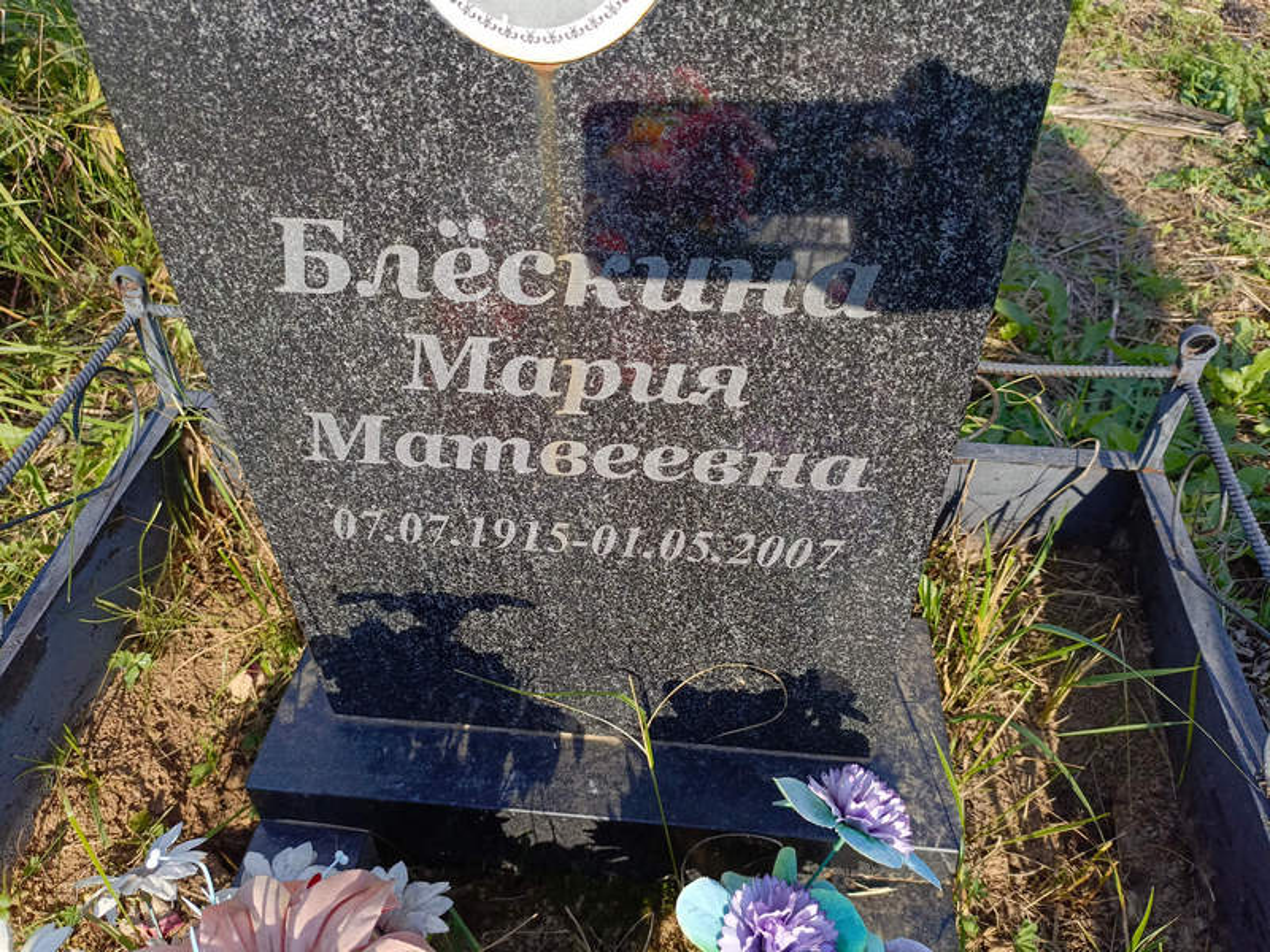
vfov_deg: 54.9
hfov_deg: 69.4
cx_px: 635
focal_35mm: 25
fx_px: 917
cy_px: 476
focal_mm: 4.76
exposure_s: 1/755
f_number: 1.69
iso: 112
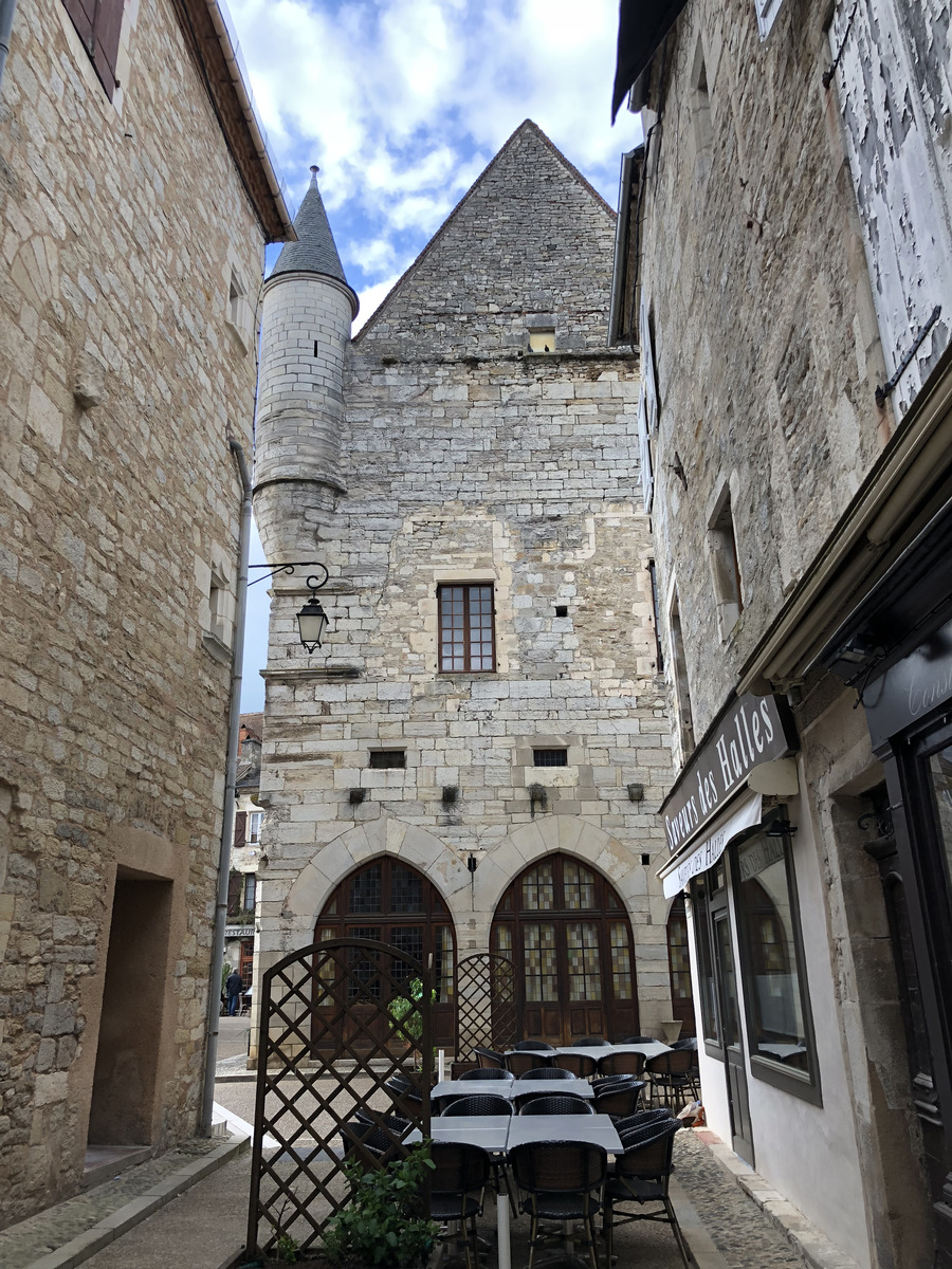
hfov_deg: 49.7
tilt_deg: +19.7
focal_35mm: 28
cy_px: 634
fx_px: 1027
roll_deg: +1.4
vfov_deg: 63.4
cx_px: 476
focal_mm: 4
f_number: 1.8
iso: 20
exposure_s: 1/201
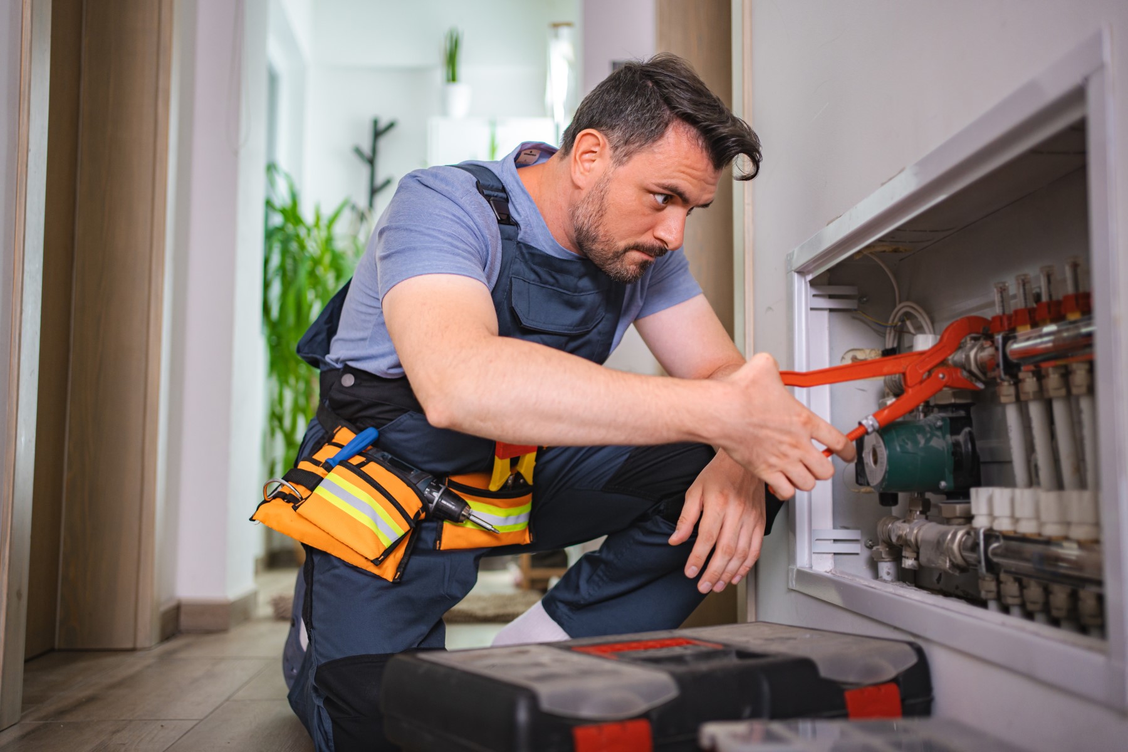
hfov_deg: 54.4
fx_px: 1097
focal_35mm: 35
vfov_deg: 37.9
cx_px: 564
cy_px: 376
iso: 400
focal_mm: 35
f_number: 1.8
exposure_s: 1/200
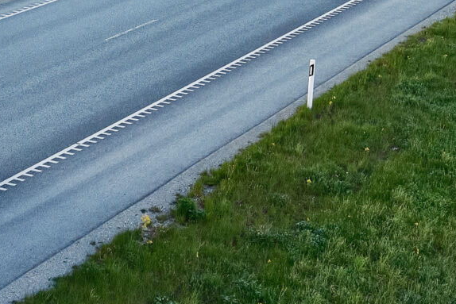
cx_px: -25
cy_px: -67
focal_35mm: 107
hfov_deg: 18.5
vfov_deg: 12.5
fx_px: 1356
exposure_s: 1/640
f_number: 3.2
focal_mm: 16
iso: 1600
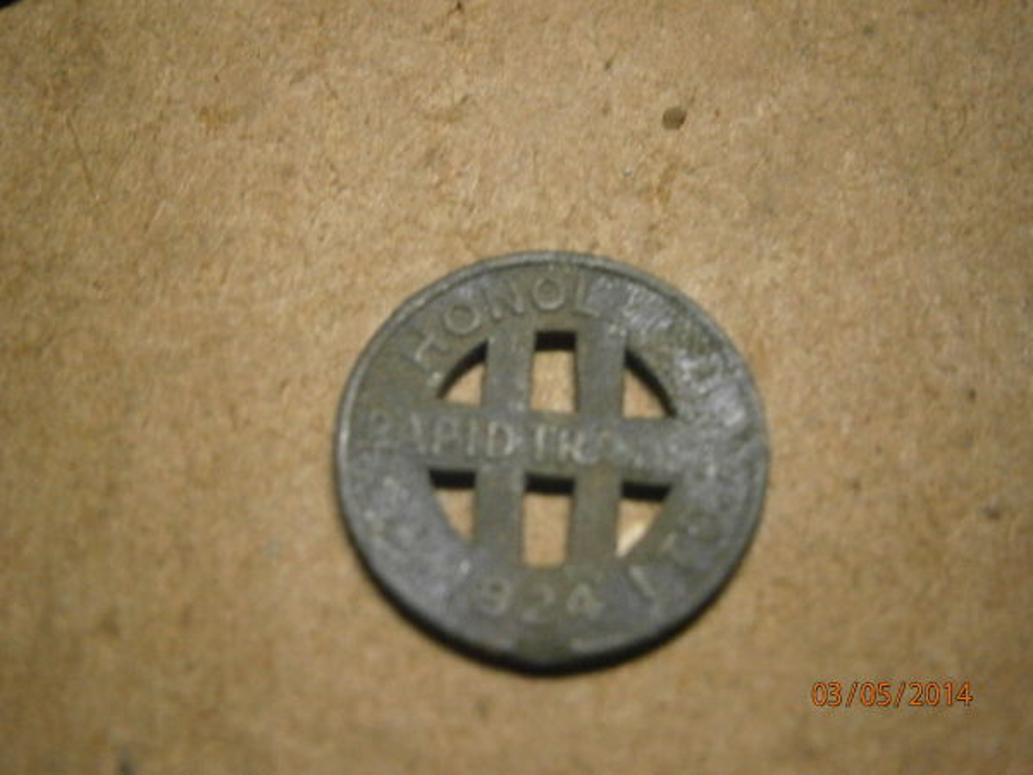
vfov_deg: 30.9
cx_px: 516
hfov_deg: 40.4
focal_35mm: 47
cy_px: 388
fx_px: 1403
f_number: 3.4
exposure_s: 1/80
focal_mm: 8.3
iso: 800
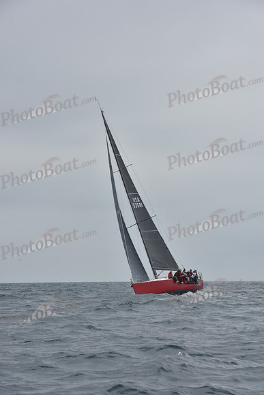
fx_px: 1649
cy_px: 198
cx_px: 132
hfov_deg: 9.2
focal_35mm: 150
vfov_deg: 13.7
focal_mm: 150
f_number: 11
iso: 250
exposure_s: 1/800
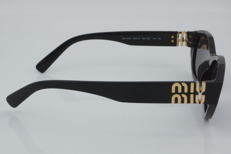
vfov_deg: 18.2
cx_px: 116
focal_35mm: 75
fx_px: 481
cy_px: 77
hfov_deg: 27.0
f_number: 32
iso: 100
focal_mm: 50
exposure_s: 1/4
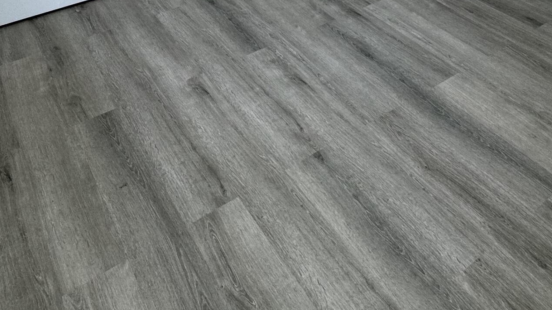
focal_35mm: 36
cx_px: 277
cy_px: -79
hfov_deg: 55.3
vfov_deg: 27.9
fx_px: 527
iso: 125
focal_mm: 2.22
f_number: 2.2
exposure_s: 1/120
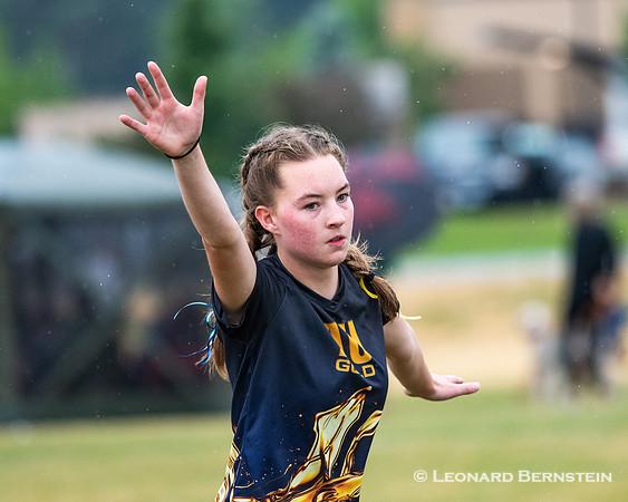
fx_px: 9755
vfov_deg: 2.9
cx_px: 359
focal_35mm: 525
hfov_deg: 3.7
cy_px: 242
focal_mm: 300
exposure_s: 1/2000
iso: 1600
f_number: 5
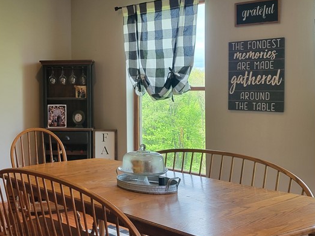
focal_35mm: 51
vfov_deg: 28.5
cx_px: 71
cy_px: 98
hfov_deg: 36.4
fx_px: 464
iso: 80
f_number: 1.8
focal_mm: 5.4
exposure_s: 1/120
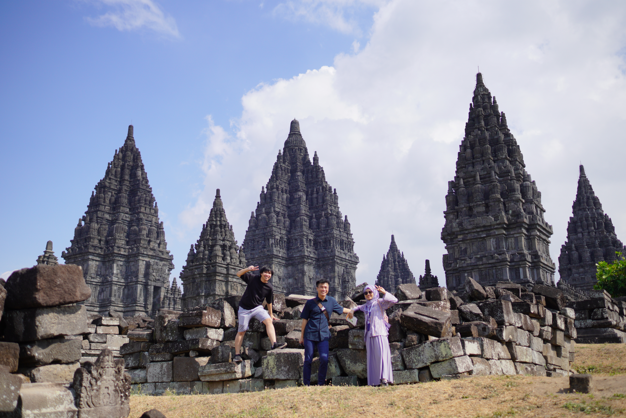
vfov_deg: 36.9
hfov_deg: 53.1
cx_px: 313
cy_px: 209
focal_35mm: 36
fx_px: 626
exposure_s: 1/3200
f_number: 2.2
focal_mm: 24
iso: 100
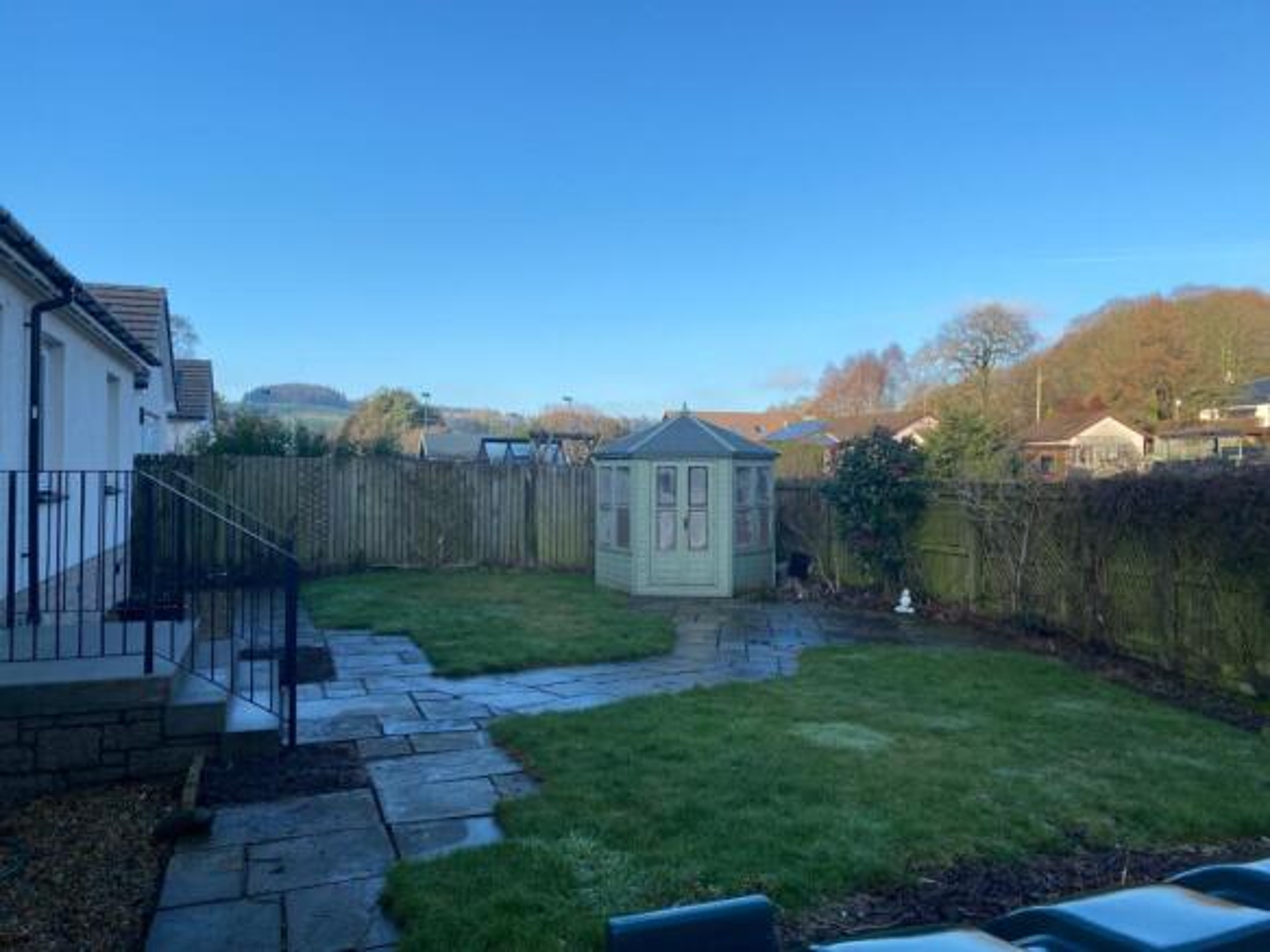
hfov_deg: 67.3
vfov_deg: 53.0
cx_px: 635
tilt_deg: -0.3
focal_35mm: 26
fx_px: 954
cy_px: 476
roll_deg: -0.2
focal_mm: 4.25
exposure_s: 1/1330
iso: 32
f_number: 1.8
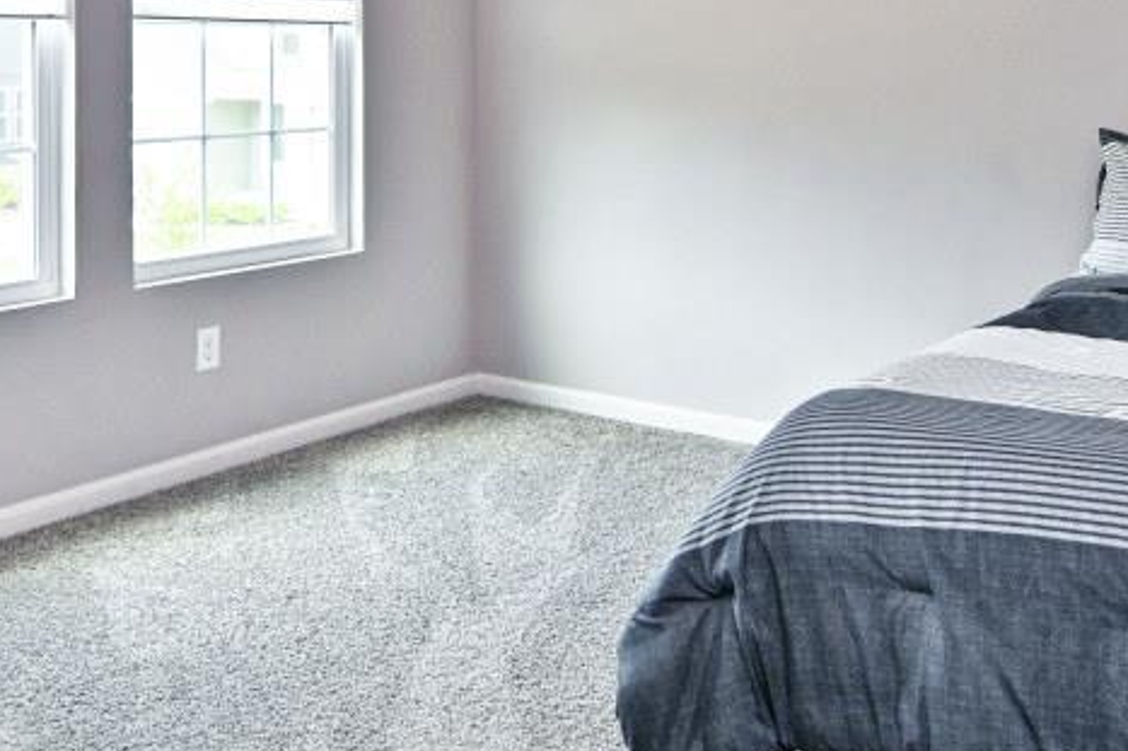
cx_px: 630
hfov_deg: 43.5
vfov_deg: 28.4
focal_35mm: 45
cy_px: 39
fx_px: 1409
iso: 200
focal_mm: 14
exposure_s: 1/100
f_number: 5
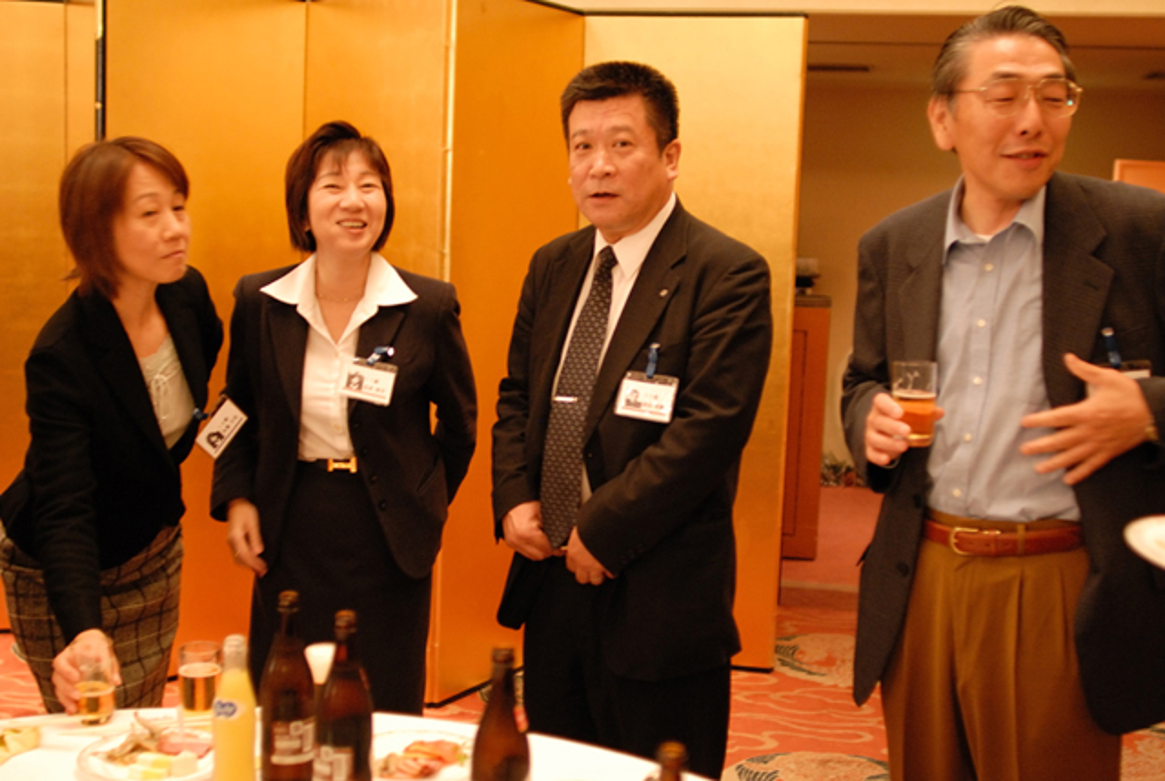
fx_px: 1361
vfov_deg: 32.0
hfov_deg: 46.3
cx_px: 582
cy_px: 390
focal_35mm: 42
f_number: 2
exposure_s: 1/60
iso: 800
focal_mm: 28
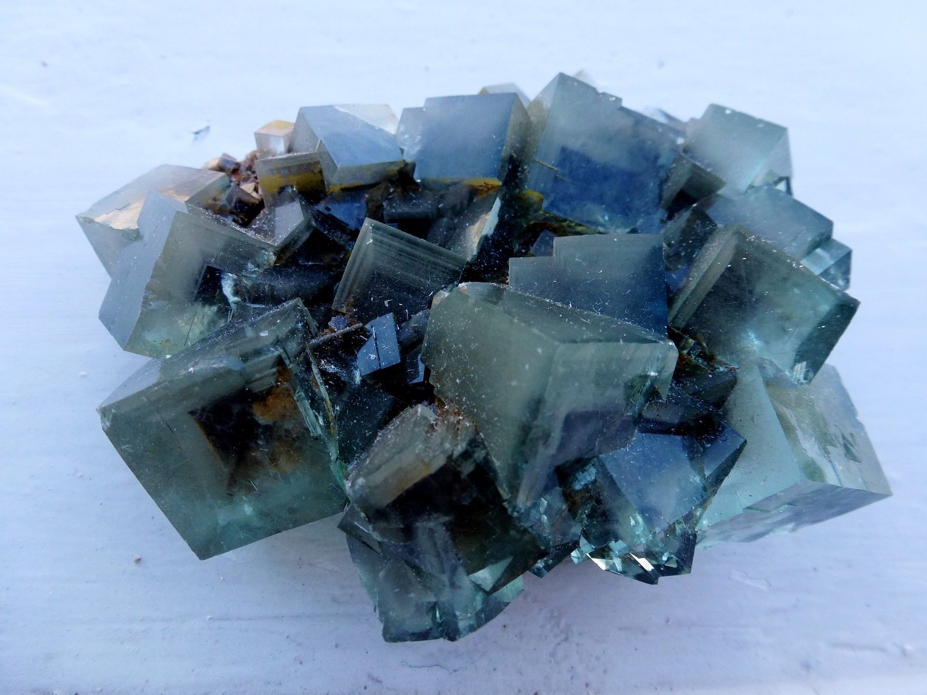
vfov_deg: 56.8
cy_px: 348
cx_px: 464
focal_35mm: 24
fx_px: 643
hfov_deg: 71.6
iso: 100
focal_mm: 4.3
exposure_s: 1/125
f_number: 3.5
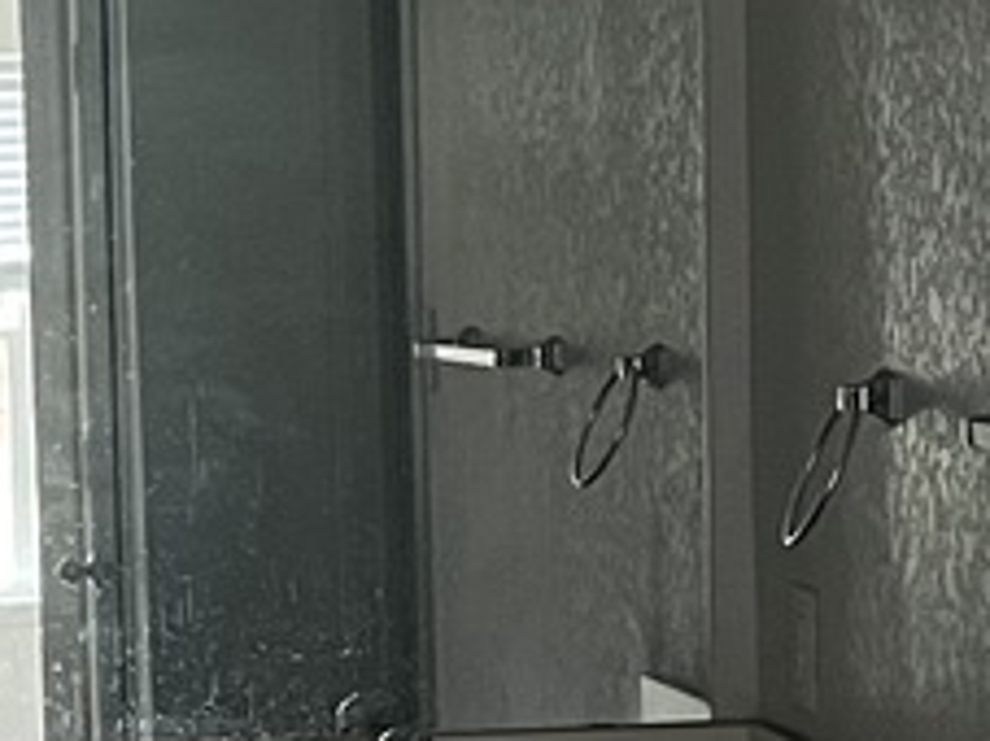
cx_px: 532
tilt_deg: -4.2
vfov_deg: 9.0
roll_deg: +0.9
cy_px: 432
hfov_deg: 12.0
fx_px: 4716
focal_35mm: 165
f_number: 1.5
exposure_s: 1/52
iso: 500
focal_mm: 5.7
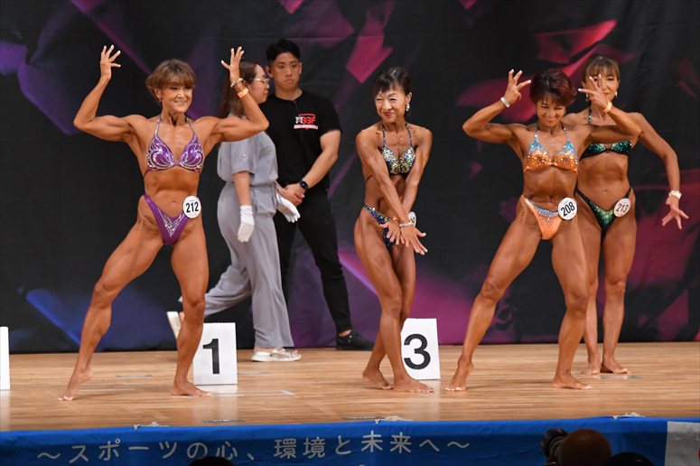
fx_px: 4956
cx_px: 350
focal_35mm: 255
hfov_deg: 8.1
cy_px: 233
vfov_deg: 5.4
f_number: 5.6
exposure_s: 1/400
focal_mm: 170
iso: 4500
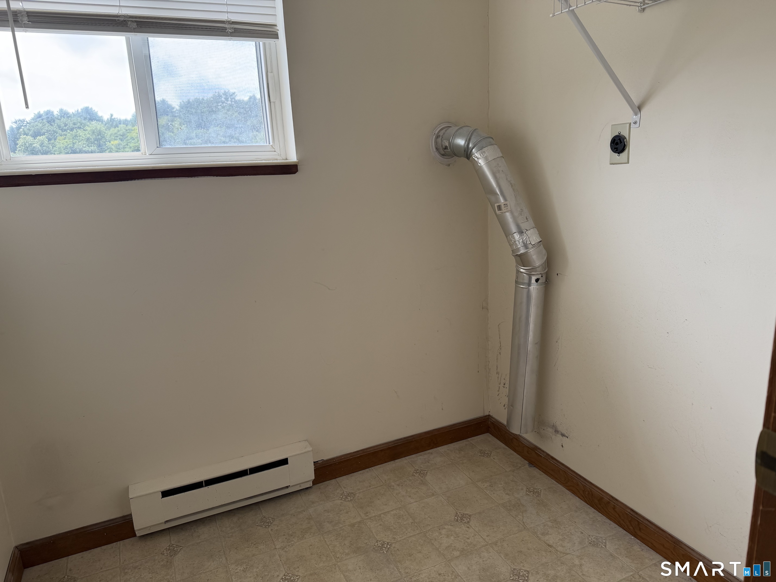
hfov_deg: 71.6
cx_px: 388
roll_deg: +3.6
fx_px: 538
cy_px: 291
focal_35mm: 24
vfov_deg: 56.8
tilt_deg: -12.9
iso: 80
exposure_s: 1/262
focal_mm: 6.76
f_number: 1.78
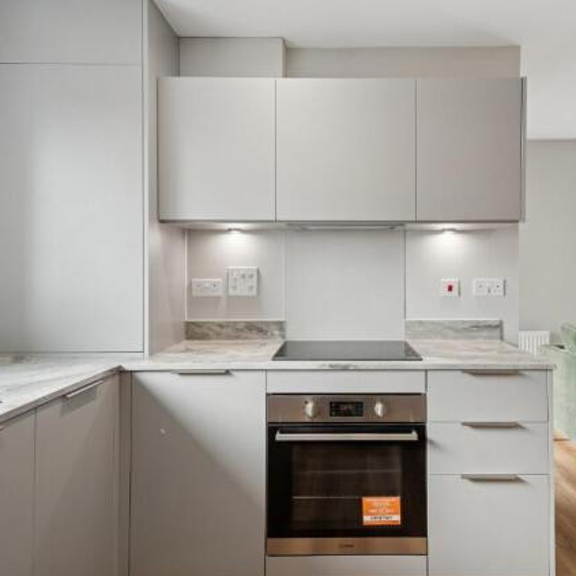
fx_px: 471
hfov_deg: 62.4
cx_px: 344
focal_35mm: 25
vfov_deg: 62.9
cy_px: 291
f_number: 4
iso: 800
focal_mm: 19
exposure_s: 1/160
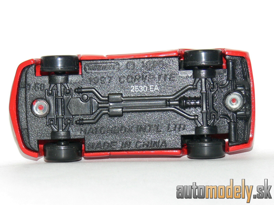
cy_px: 102
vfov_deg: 8.5
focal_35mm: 175
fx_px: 1385
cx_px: 137
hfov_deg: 11.3
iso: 100
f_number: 4
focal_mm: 23.2
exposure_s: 1/30
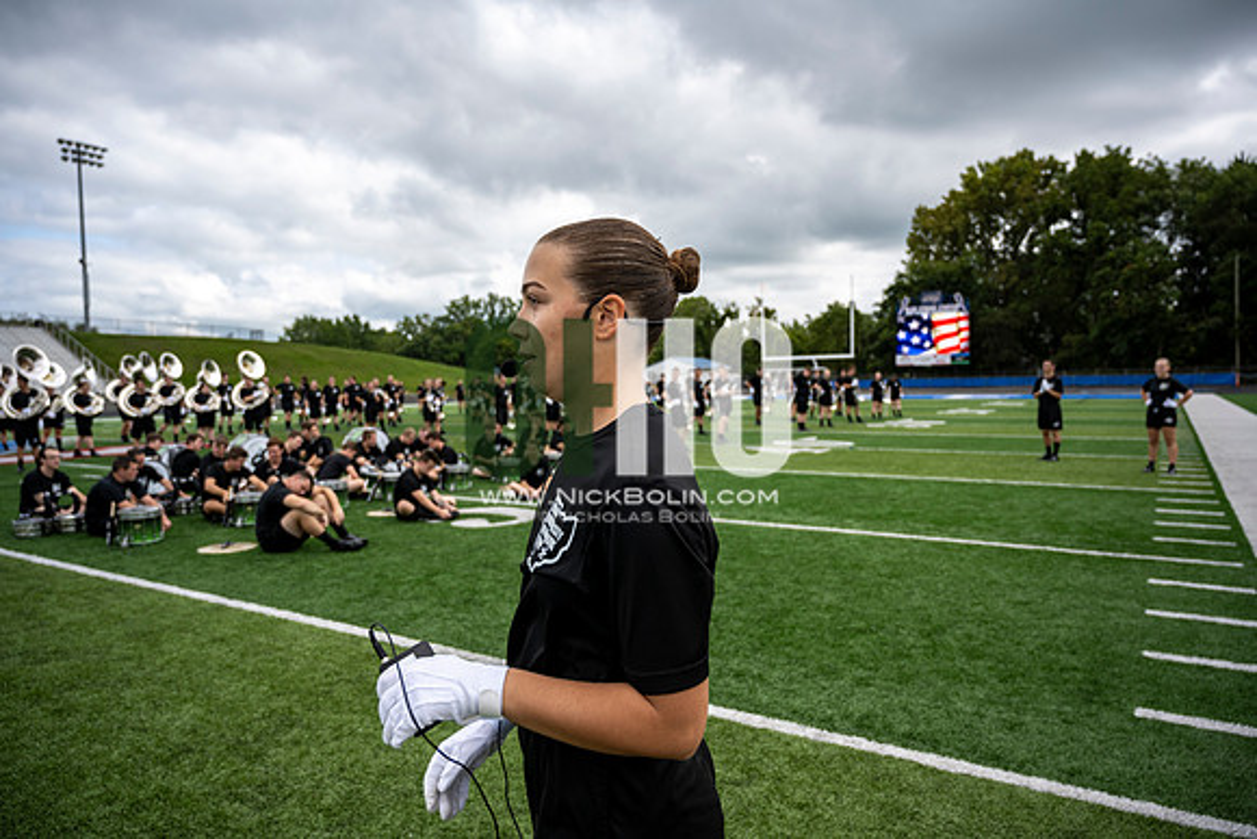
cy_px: 420
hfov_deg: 73.7
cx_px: 628
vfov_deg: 53.2
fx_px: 838
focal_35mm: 24
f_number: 4
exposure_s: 1/800
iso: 160
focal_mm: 24
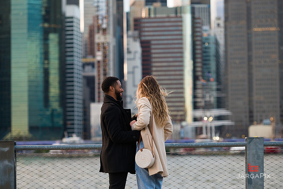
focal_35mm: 120
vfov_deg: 11.4
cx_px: 142
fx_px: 943
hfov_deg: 17.1
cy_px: 94
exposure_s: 1/320
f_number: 3.2
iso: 200
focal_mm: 120
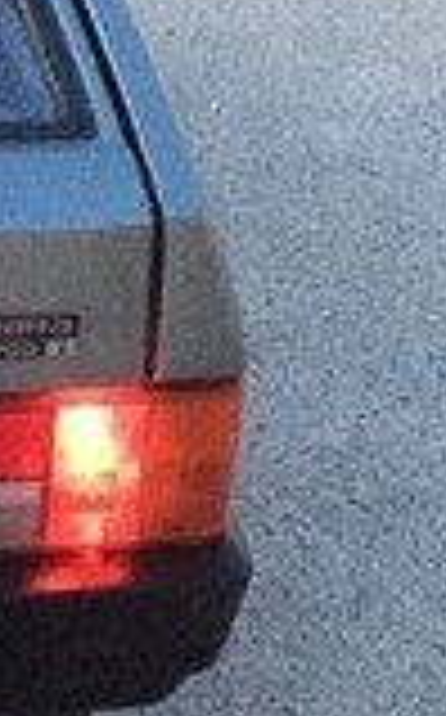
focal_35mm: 128
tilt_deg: -24.9
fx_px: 2496
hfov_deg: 9.3
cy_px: 363
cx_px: -577
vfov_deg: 16.3
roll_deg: -0.1
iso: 400
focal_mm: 4.15
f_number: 2.2
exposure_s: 1/17
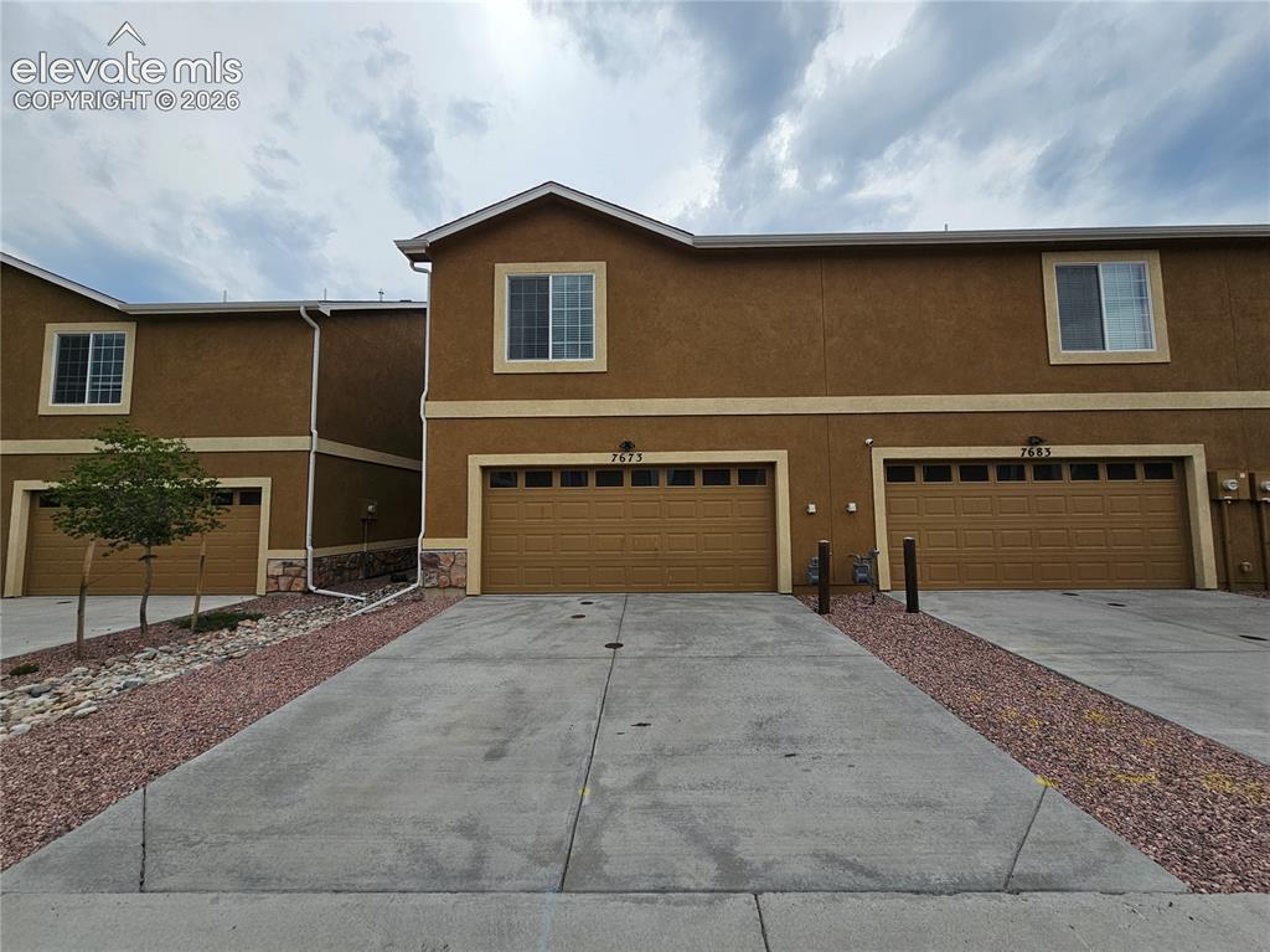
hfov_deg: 106.2
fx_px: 477
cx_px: 635
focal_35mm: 13
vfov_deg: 89.9
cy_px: 476
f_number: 2.2
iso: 50
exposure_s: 1/2308
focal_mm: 2.2
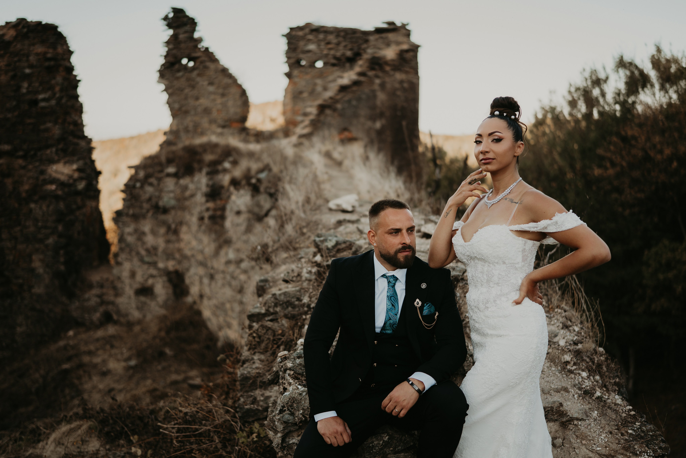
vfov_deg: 37.9
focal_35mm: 35
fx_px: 667
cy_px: 229
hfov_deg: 54.4
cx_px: 343
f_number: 1.4
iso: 100
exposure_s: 1/1000
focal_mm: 35
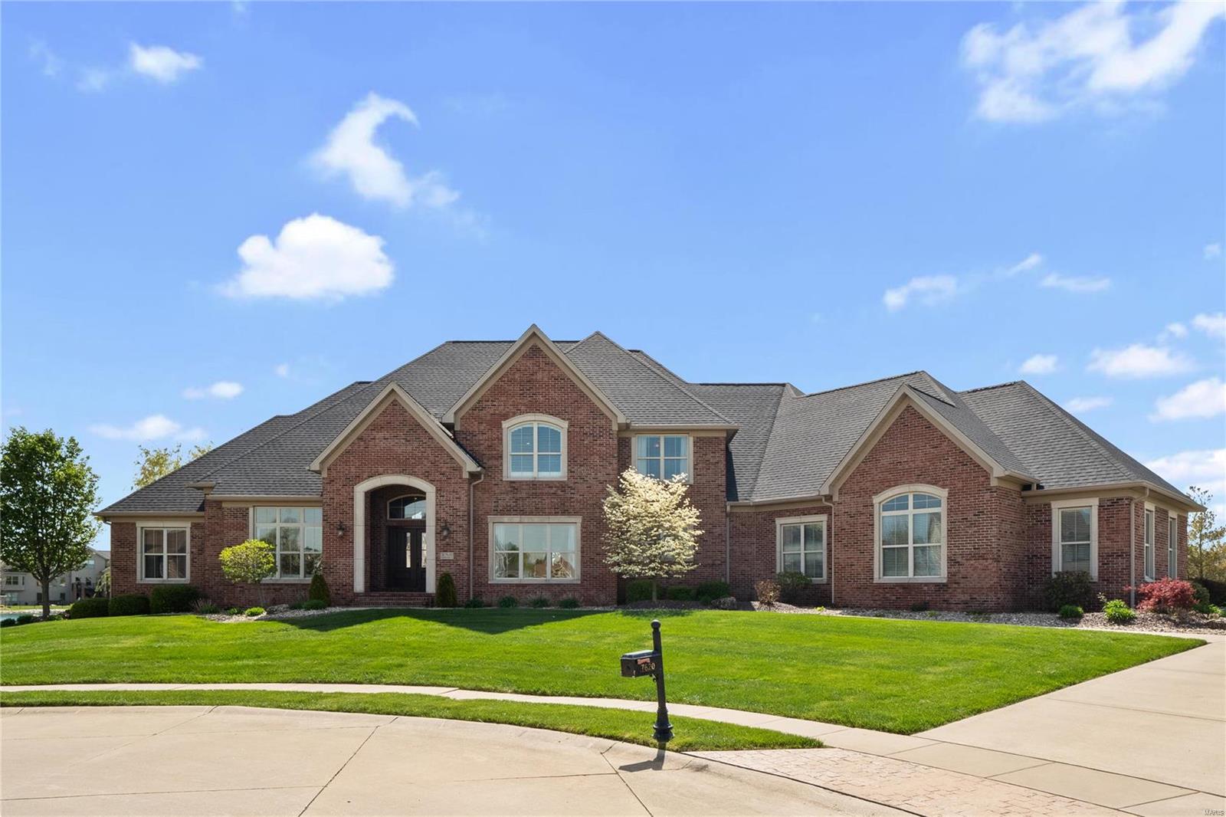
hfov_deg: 84.0
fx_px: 681
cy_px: 408
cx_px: 613
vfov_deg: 61.9
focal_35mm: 20
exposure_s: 1/160
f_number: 10
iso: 400
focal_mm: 10
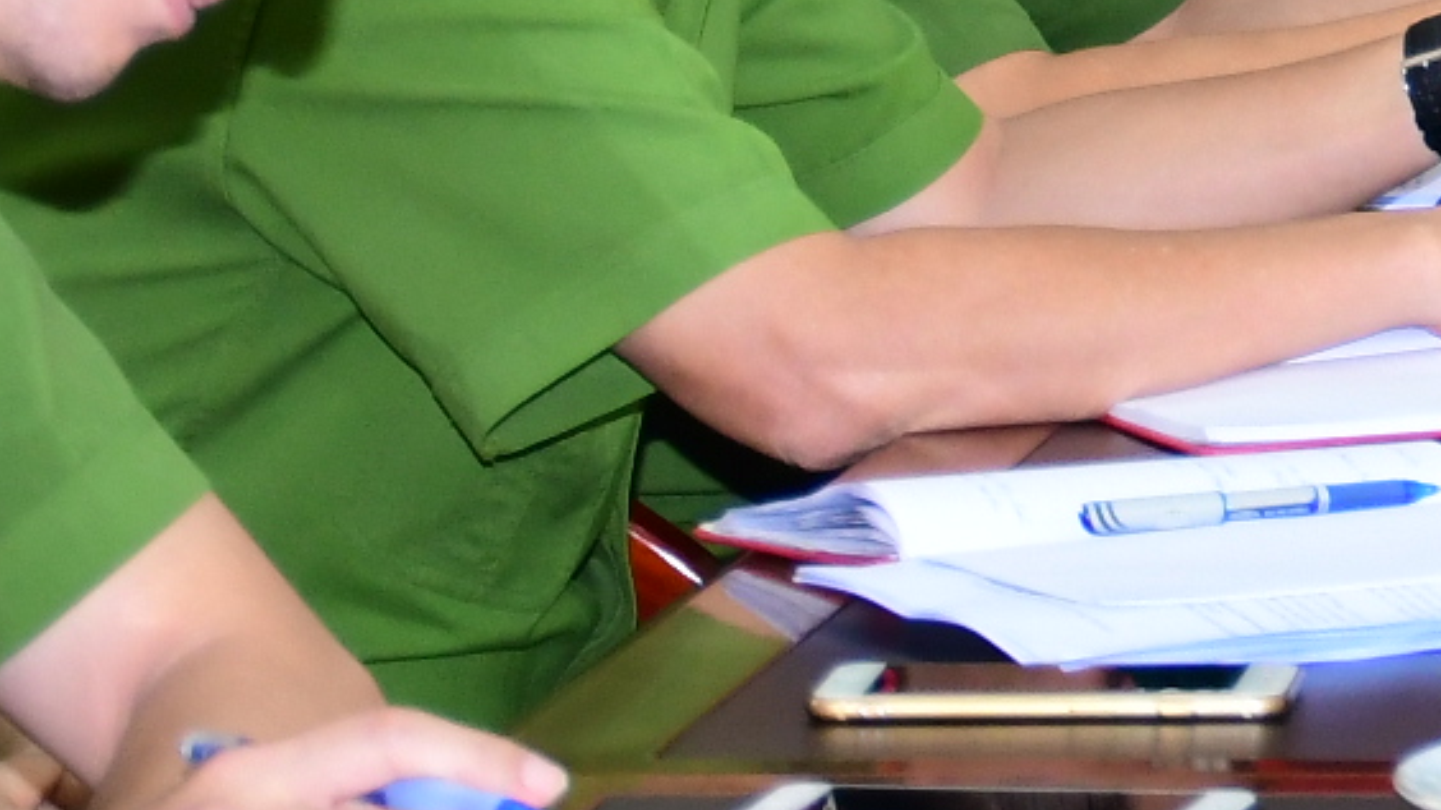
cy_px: -1219
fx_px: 11843
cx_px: 3066
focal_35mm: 310
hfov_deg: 6.7
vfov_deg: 3.8
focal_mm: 40
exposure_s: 1/200
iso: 800
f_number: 4.5
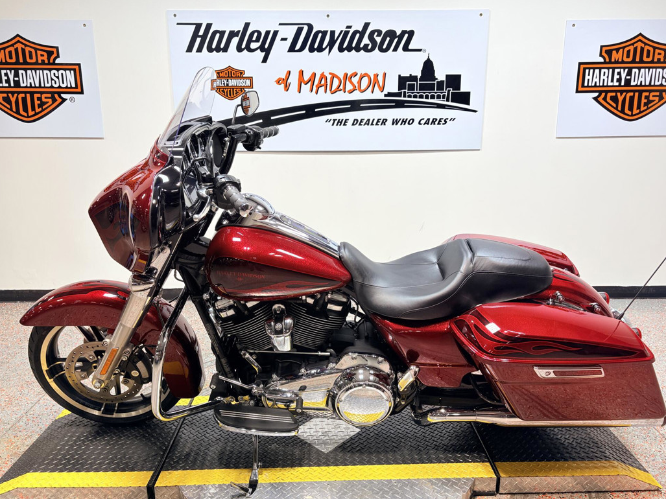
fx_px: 519
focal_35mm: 27
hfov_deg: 65.3
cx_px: 337
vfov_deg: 51.3
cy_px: 246
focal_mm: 5.96
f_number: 1.6
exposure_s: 1/120
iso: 40
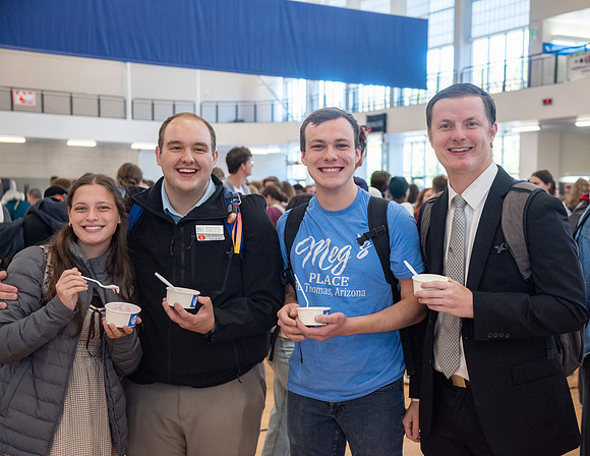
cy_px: 228
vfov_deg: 28.1
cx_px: 341
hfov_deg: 35.8
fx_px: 911
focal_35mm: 53
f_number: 4
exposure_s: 1/200
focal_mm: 48
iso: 1250
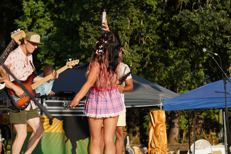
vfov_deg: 13.0
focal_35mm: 105
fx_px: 674
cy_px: 77
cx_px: 116
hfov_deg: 19.5
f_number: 5.6
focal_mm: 105
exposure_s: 1/320
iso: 100
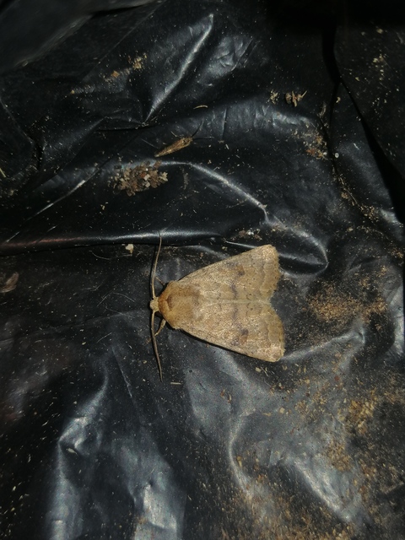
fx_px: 718
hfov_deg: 31.5
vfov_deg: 41.2
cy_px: 270
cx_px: 202
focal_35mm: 46
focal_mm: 3.95
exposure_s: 1/50
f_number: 1.8
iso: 80
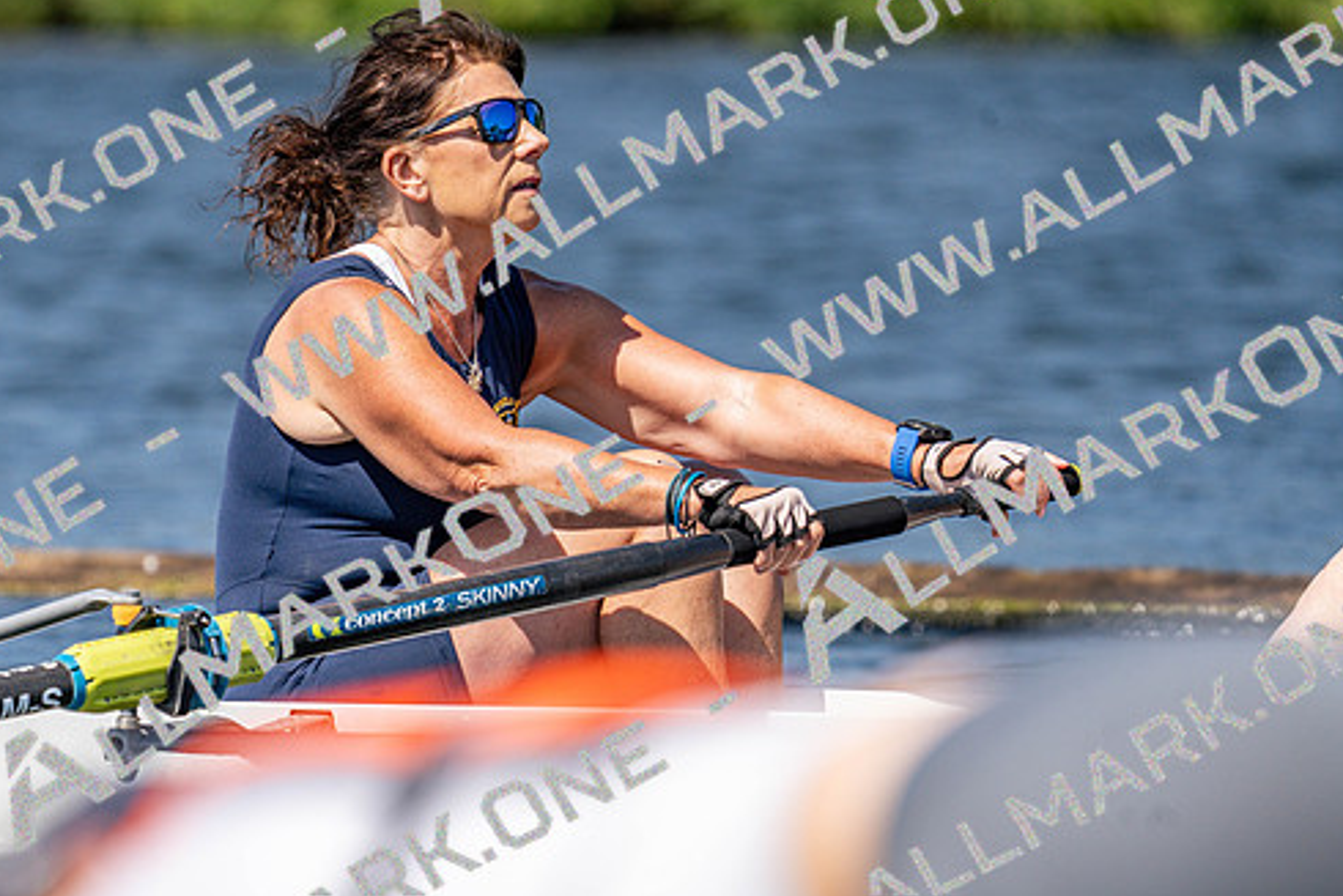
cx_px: 562
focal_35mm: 513
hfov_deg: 4.0
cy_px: 426
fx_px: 19142
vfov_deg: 2.7
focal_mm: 433
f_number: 6.3
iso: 250
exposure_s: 1/2000
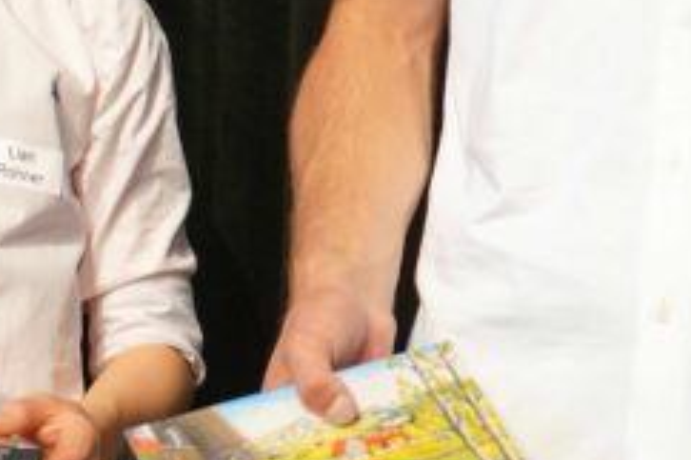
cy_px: -74
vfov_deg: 8.9
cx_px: 862
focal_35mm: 152
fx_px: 2915
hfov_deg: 13.1
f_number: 4
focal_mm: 35
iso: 1250
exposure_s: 1/160
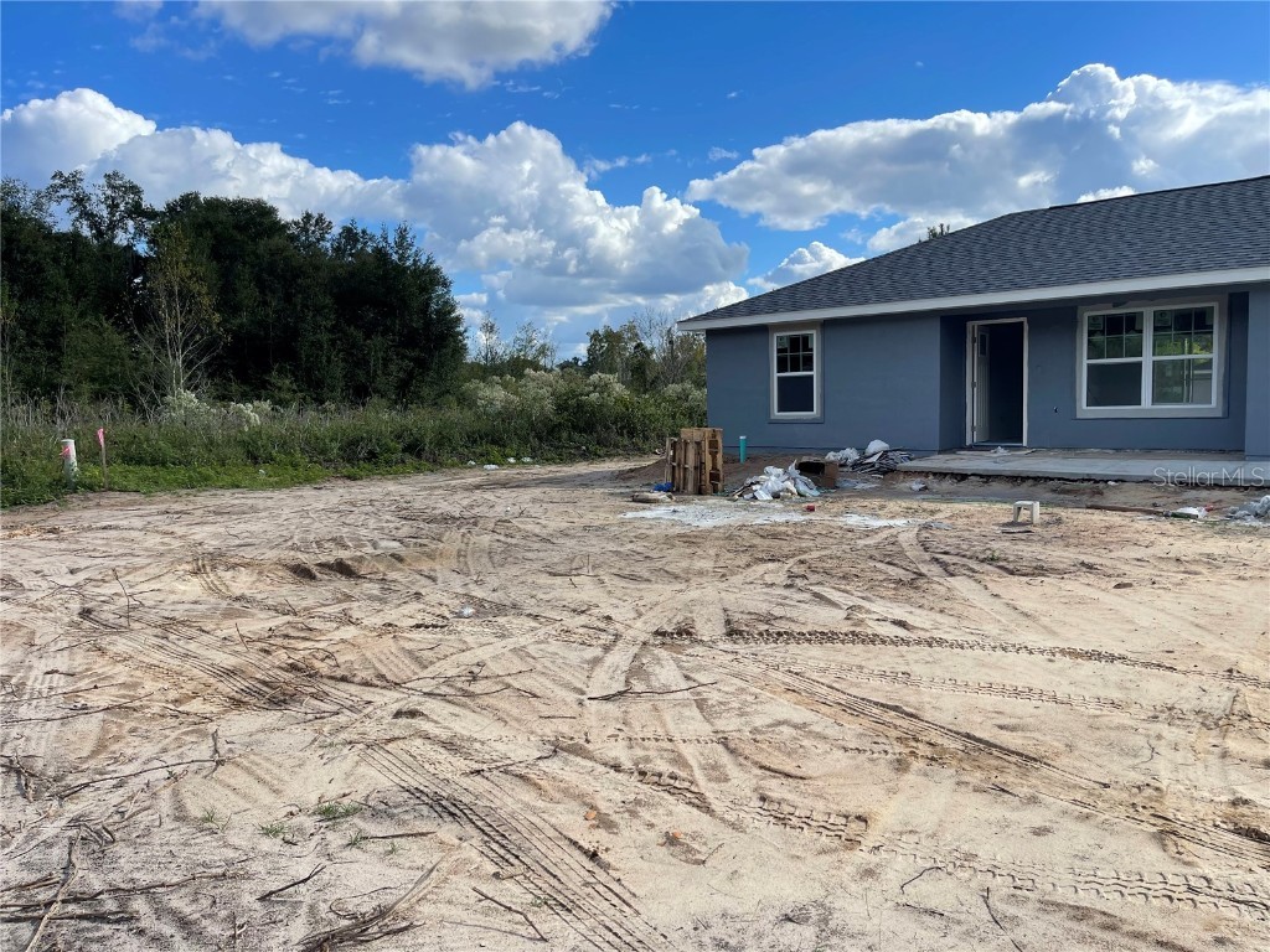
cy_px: 476
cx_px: 635
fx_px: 954
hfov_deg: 67.3
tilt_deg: -5.0
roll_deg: +1.4
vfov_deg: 53.1
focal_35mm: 26
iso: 32
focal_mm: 5.1
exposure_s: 1/3559
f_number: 1.6
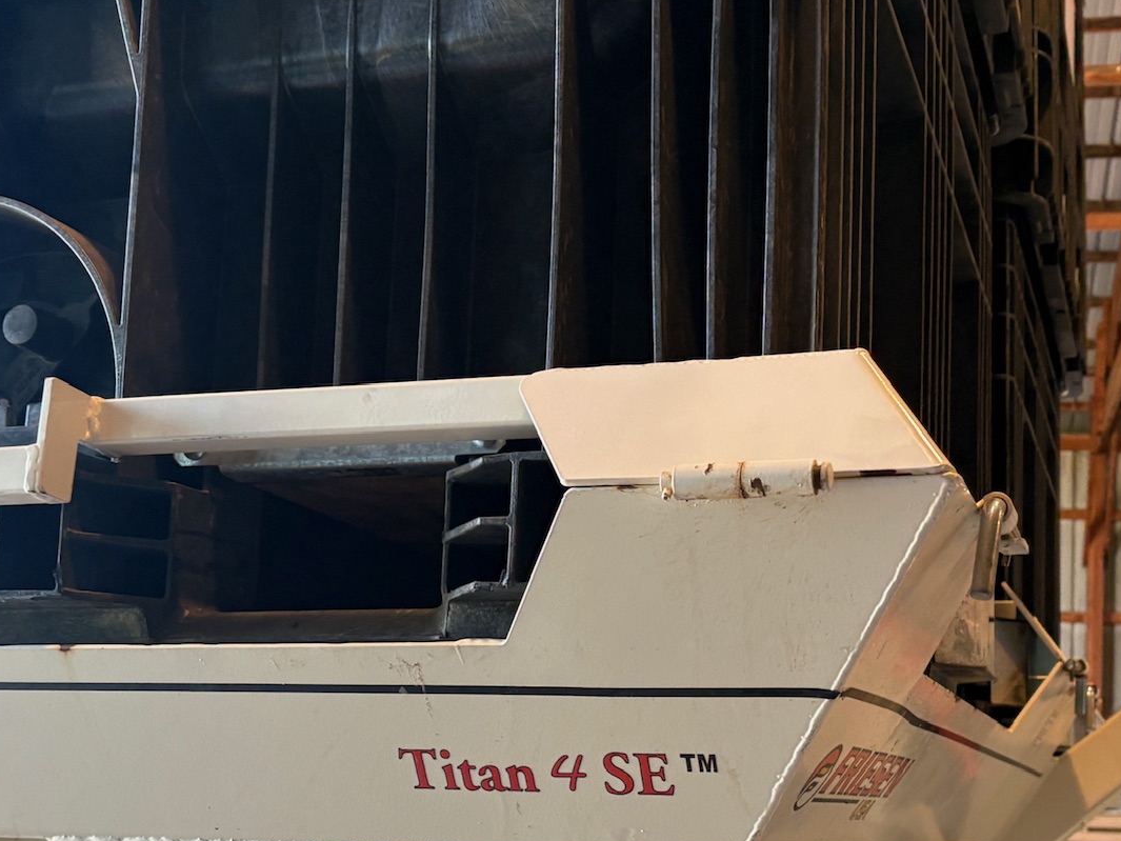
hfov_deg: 38.2
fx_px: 1619
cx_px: 610
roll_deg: -3.2
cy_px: 617
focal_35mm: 50
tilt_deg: +9.1
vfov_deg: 28.7
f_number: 1.6
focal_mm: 5.96
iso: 125
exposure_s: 1/60
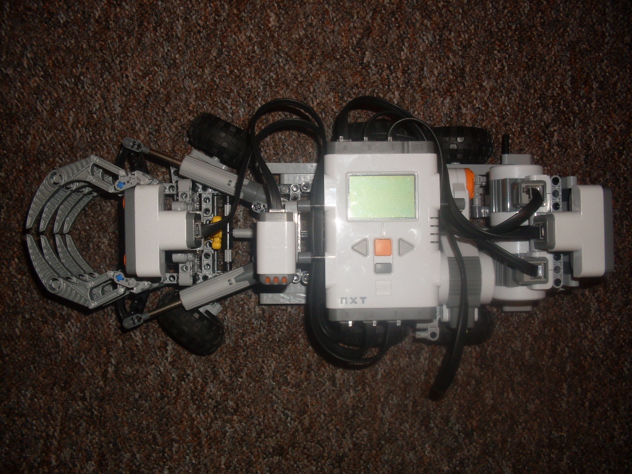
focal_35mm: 38
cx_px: 316
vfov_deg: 37.7
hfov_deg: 49.0
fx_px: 694
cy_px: 237
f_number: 2.8
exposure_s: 1/45
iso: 100
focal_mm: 6.3
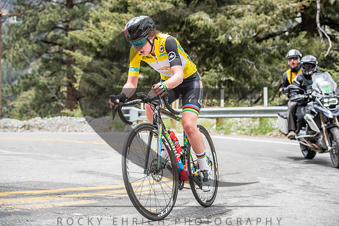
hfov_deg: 28.8
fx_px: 660
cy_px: 113
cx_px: 170
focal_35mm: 70
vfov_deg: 19.5
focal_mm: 70
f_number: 5.6
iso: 400
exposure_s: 1/1000
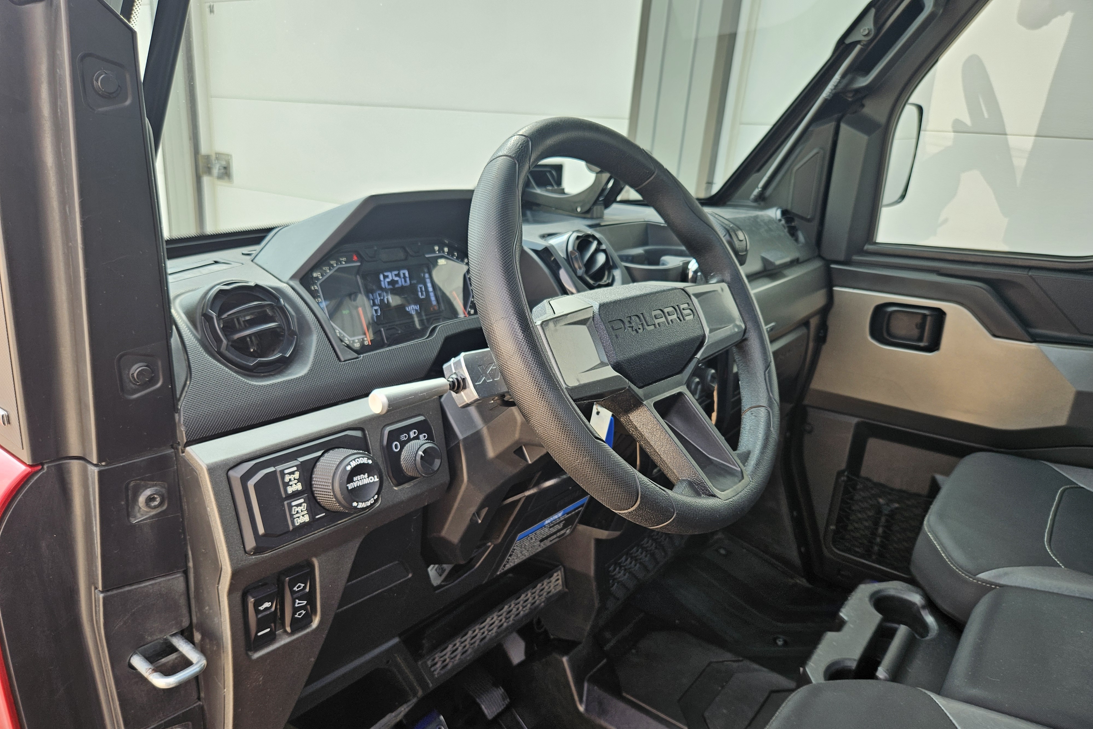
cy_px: 411
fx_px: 729
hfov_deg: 73.7
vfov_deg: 53.0
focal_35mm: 24
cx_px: 548
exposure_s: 1/180
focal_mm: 5.4
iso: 32
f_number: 1.8
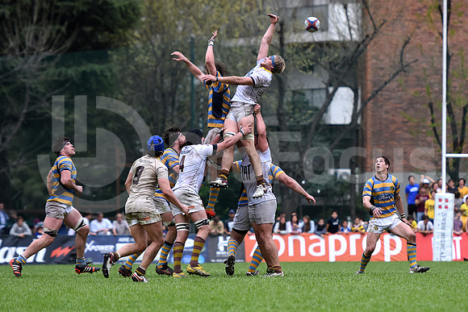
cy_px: 156
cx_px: 234
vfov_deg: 6.1
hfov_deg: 9.1
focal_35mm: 225
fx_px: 2926
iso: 800
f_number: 2.8
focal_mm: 150
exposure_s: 1/1000
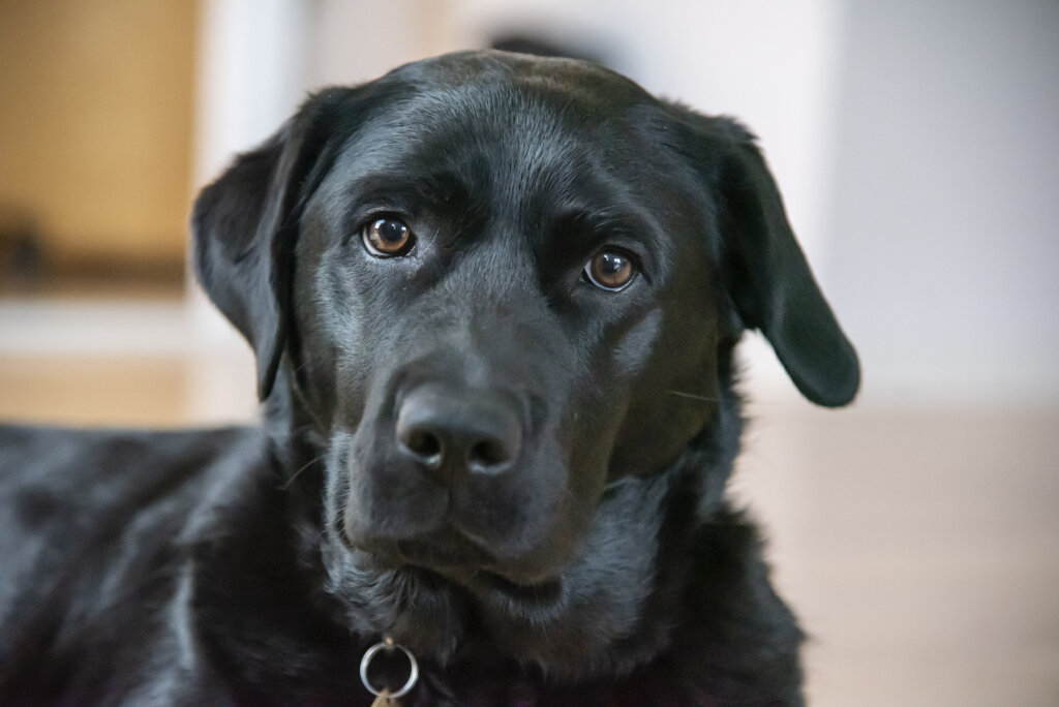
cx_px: 530
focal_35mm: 120
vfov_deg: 11.4
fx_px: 3532
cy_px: 354
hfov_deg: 17.1
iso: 6400
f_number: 4
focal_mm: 120
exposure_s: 1/250
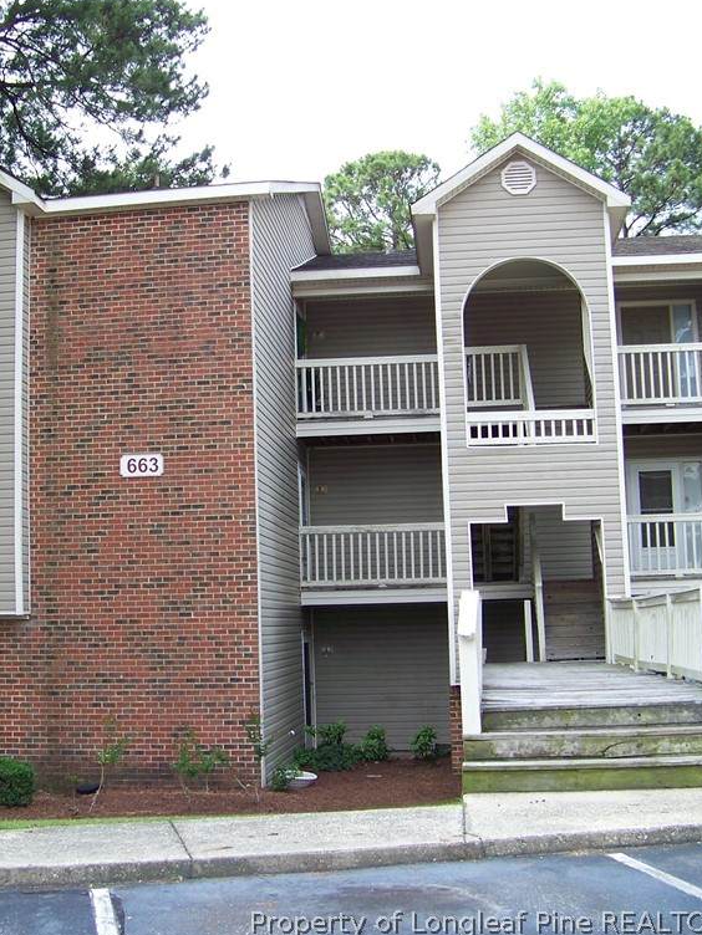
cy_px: 465
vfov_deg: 38.9
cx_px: 218
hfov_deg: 29.4
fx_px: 1325
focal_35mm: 49
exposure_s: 1/200
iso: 64
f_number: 2.8
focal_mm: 5.85
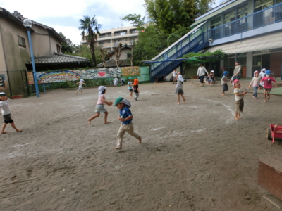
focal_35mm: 24
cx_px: 141
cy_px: 106
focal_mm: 4.24
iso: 80
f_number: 7.9
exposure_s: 1/160
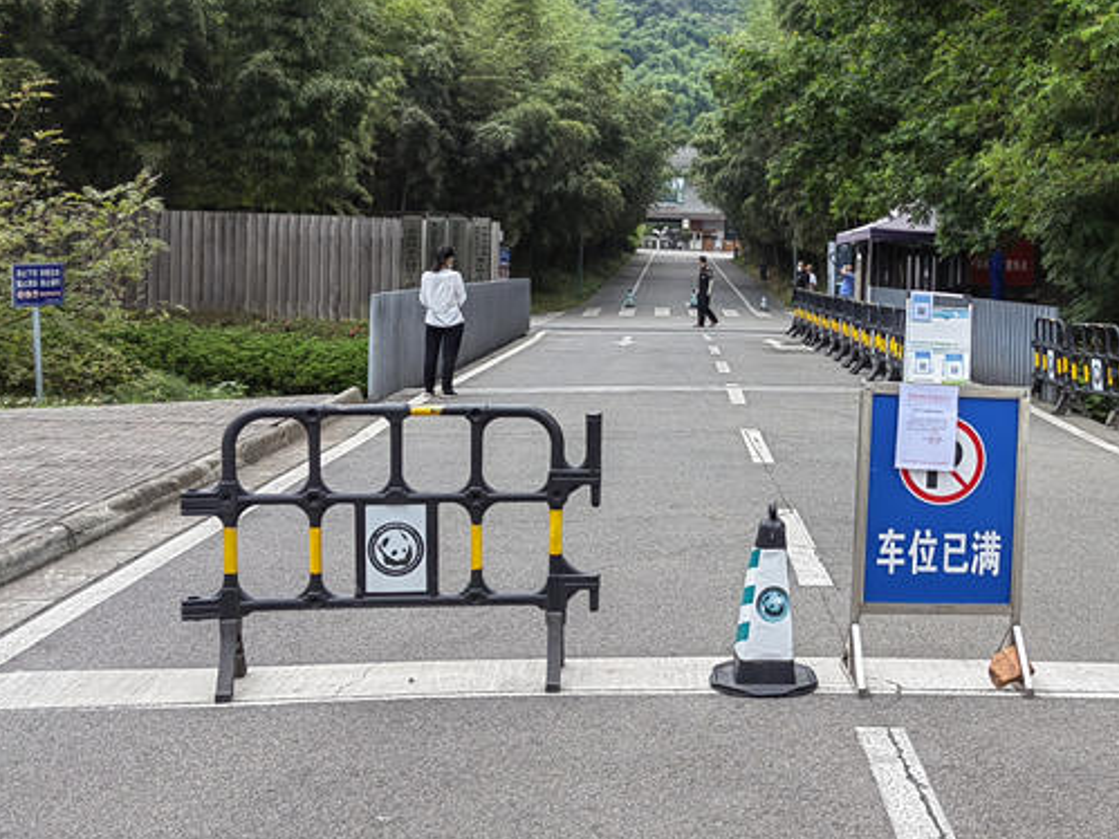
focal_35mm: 46
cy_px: 297
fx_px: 1487
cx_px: 836
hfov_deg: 40.1
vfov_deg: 31.3
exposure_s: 1/1443
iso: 50
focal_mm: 5.52
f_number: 1.9
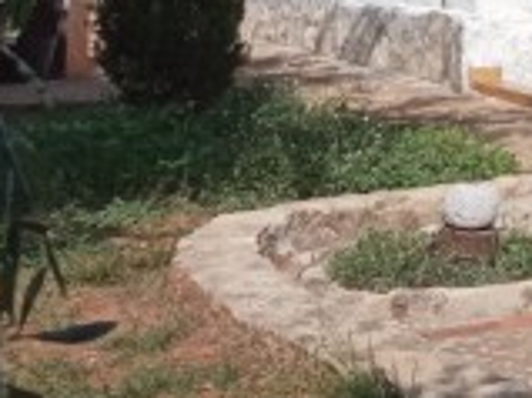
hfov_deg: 15.2
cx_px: 1004
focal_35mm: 109
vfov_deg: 13.1
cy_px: -120
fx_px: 1674
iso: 114
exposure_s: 1/1698
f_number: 2.2
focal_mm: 3.79
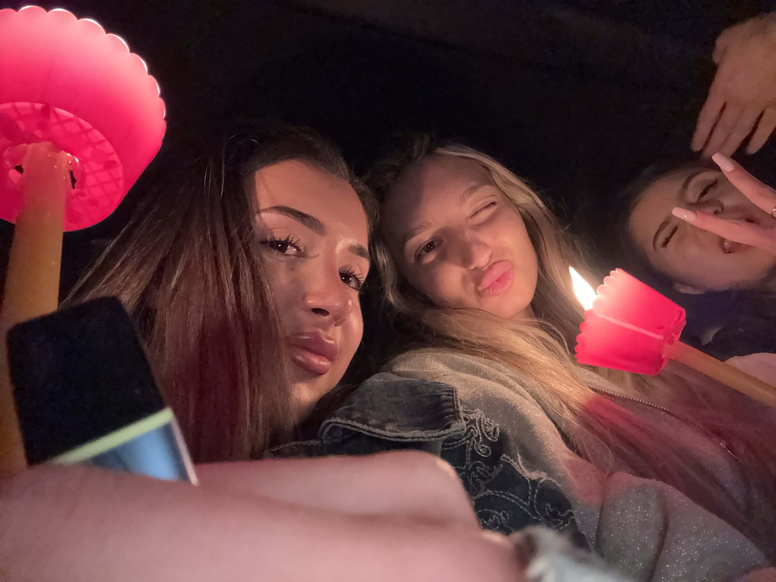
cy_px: 291
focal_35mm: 23
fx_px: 516
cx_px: 388
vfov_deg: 58.9
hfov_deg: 73.9
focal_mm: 2.69
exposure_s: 1/32
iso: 500
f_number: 1.9
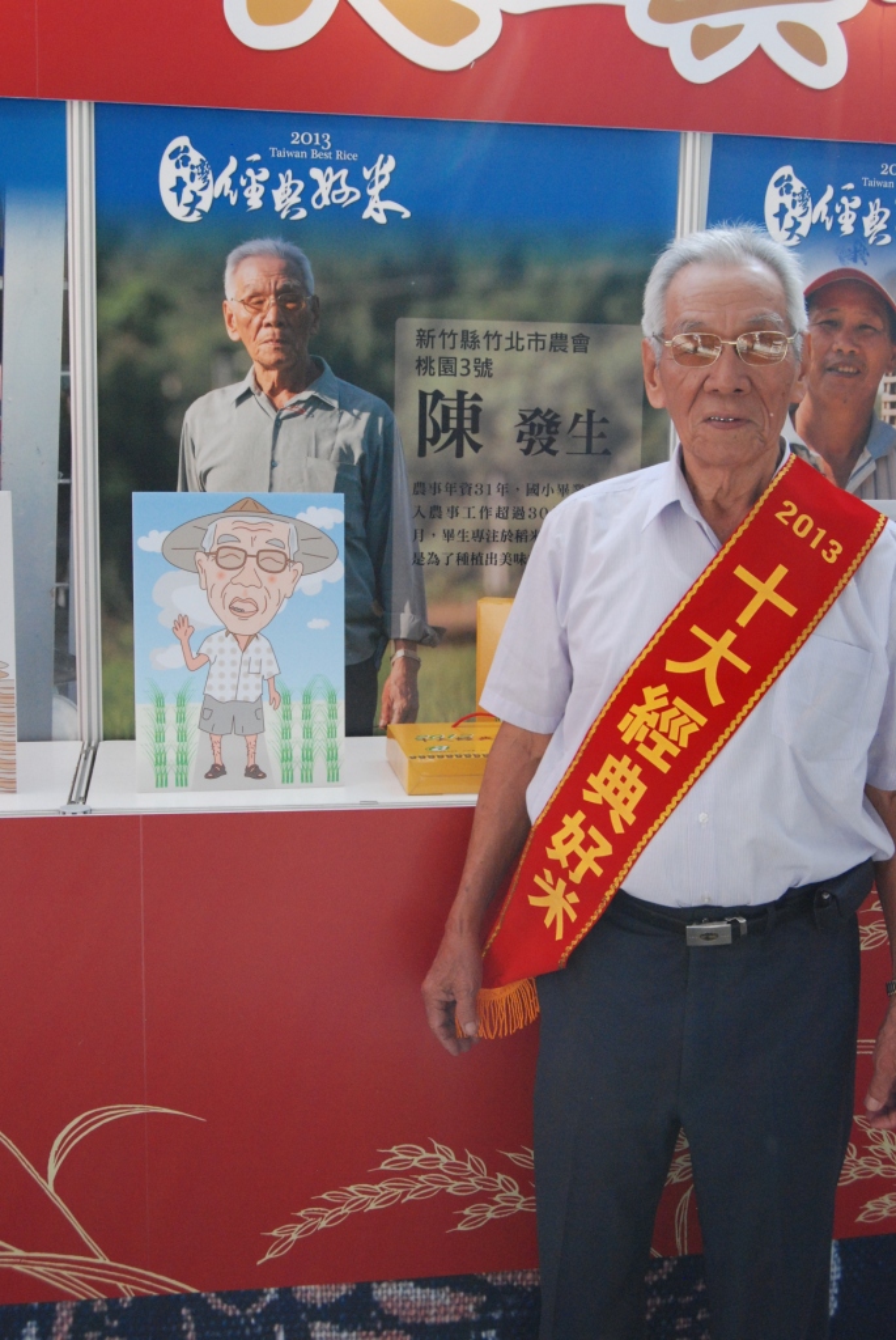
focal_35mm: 42
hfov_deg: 32.0
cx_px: 448
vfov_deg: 46.4
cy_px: 670
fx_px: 1564
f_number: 8
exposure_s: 1/250
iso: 1250
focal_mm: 28
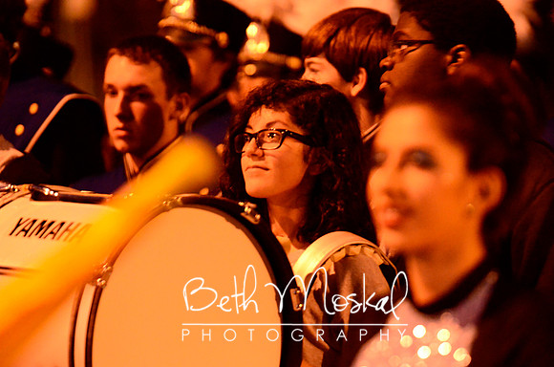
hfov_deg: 6.9
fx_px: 4607
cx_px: 277
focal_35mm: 300
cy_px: 184
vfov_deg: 4.6
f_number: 2.8
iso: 6400
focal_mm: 200
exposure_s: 1/30
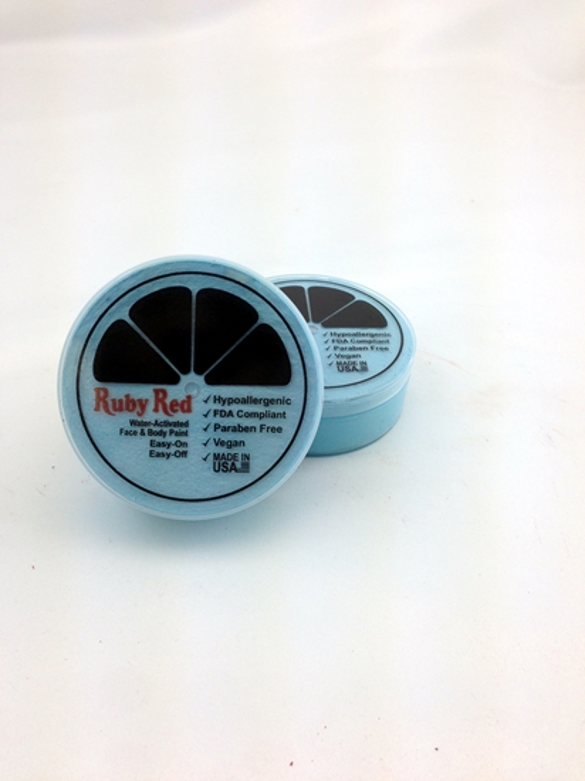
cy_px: 390
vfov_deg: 55.4
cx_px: 292
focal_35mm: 33
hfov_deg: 42.9
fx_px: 744
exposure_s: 1/172
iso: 50
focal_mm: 4.12
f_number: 2.4
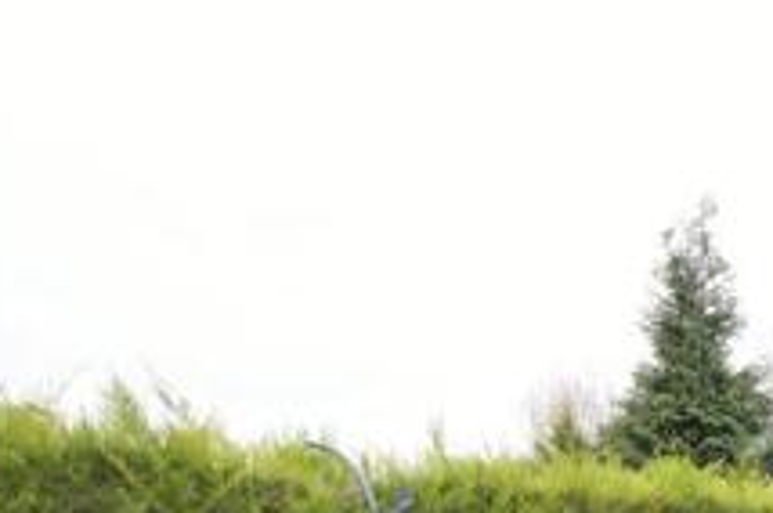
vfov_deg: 23.6
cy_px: 755
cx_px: 910
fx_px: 986
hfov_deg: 34.8
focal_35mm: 46
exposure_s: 1/100
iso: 400
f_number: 5.6
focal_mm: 10
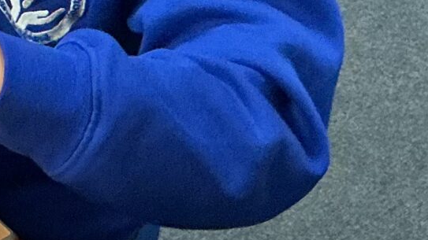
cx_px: 13
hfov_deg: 14.2
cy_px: -2
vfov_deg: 8.1
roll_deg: +1.8
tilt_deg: -34.7
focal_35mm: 149
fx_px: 1690
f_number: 1.8
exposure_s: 1/60
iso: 160
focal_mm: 3
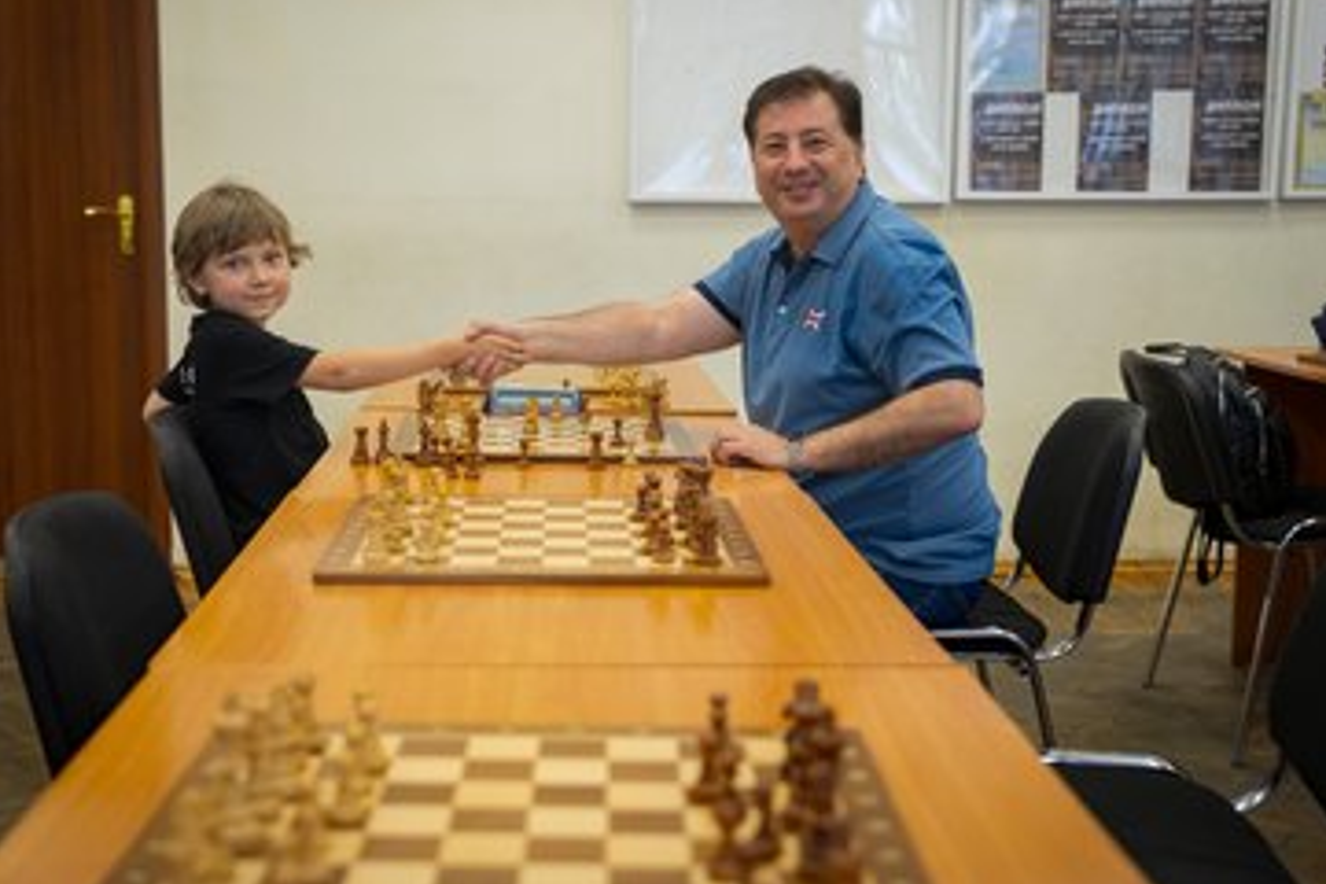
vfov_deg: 27.0
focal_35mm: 50
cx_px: 611
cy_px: 418
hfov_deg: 39.6
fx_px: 1842
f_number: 2.8
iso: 250
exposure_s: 1/80
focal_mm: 45
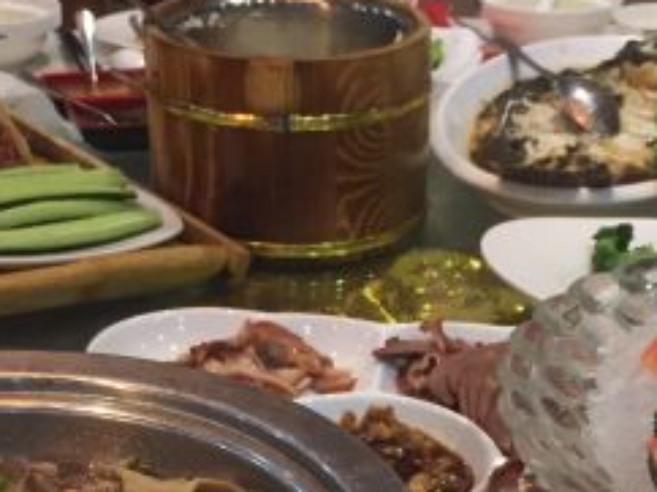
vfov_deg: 16.8
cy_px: 586
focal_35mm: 84
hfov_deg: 23.2
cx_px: 418
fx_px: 1593
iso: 100
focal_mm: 4.15
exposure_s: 1/30
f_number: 2.2
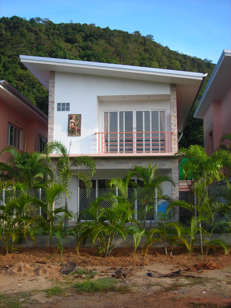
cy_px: 154
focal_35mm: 47
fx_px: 418
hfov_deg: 30.9
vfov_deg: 40.4
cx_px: 116
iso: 50
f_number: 3.4
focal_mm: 7.8
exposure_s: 1/190
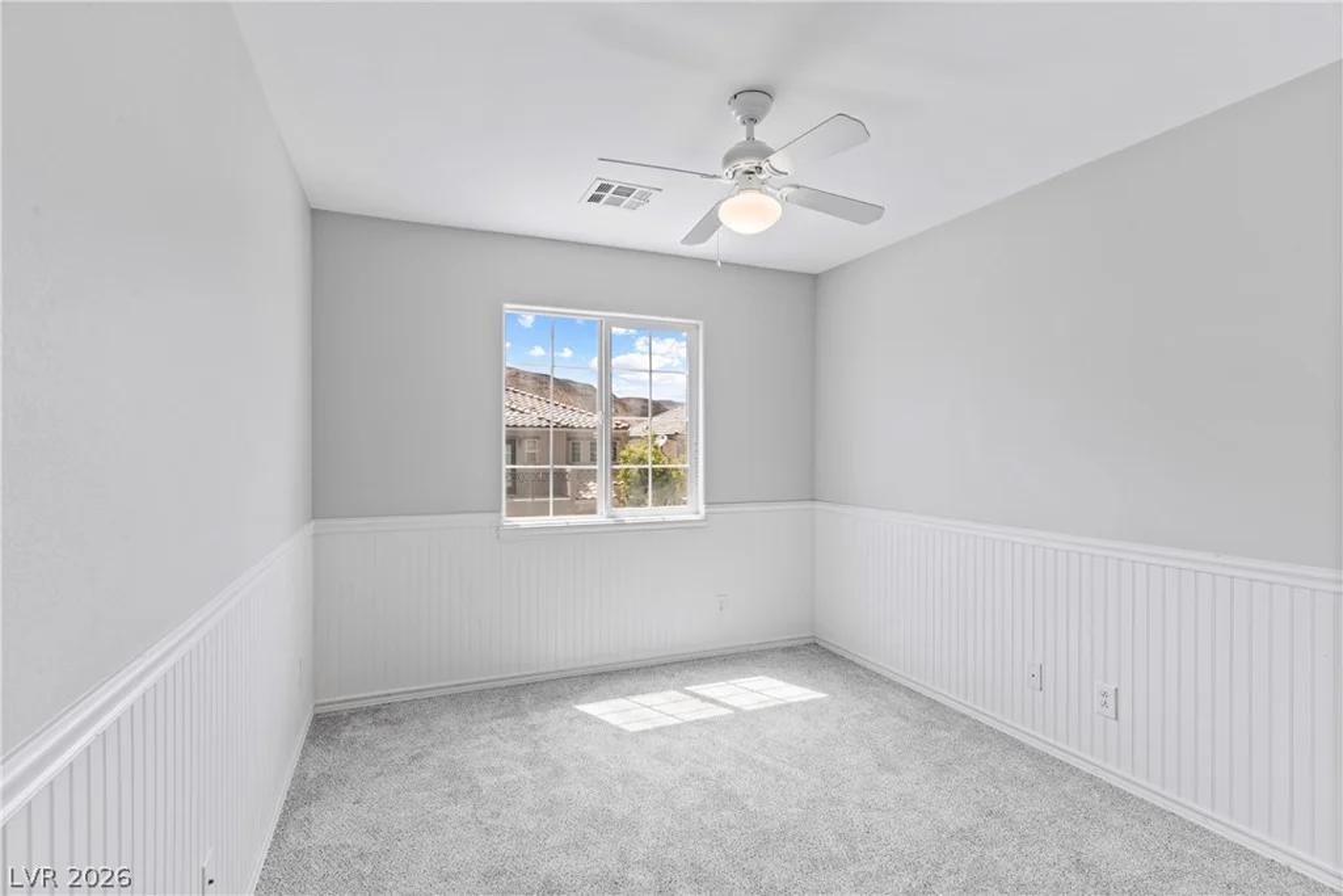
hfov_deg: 93.3
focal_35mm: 17
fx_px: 634
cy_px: 448
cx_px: 672
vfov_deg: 70.5
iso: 400
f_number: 8
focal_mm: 17
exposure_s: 1/6
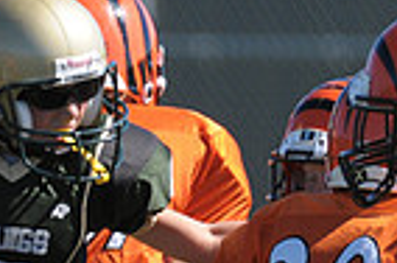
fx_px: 22281
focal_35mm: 2025
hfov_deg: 1.0
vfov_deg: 0.7
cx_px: 363
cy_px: 427
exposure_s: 1/3200
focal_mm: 330
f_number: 4
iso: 640
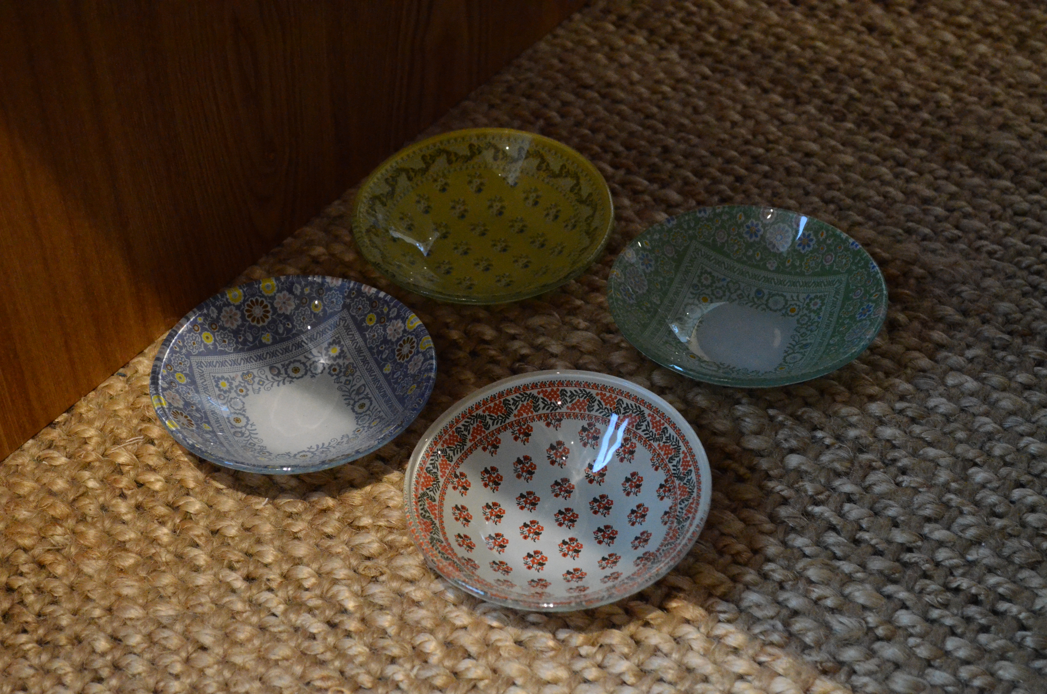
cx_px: 524
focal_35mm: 66
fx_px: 1916
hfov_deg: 30.6
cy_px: 347
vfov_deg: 20.5
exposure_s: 1/125
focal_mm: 44
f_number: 5.6
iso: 6400
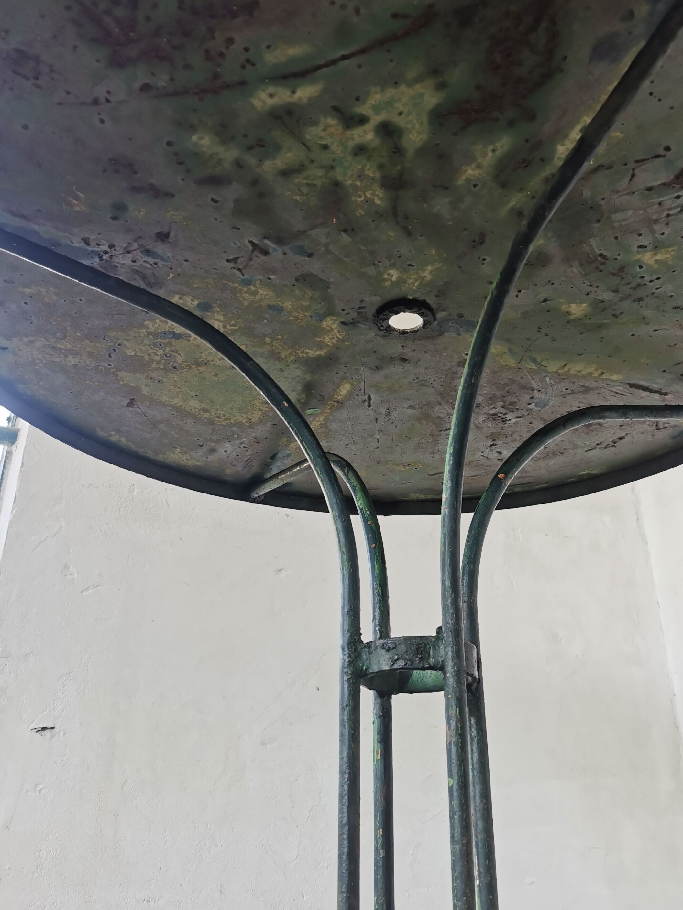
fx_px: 921
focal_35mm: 35
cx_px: 370
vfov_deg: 52.6
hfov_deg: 40.7
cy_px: 424
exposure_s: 1/102
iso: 50
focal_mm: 5.56
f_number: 1.6
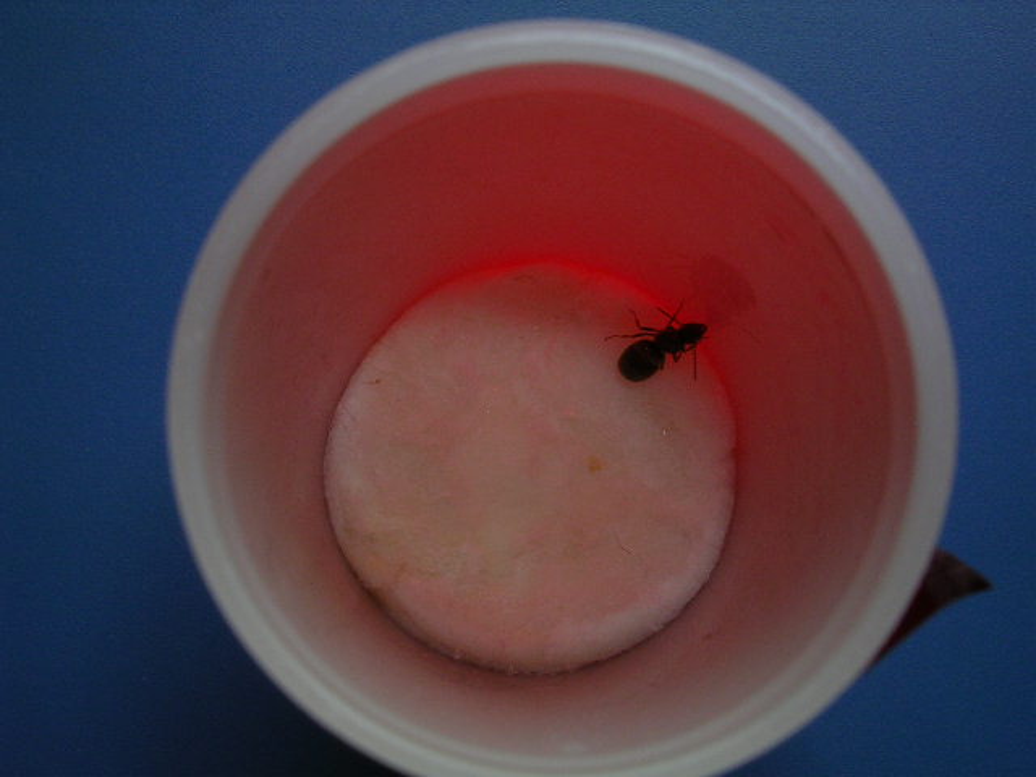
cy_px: 388
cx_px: 518
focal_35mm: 38
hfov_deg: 49.0
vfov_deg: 37.7
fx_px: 1137
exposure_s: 1/60.1
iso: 50
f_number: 5.6
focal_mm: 5.8
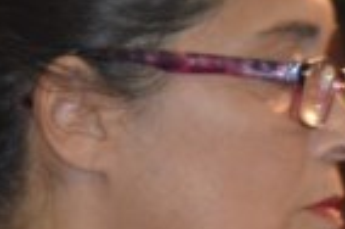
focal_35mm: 1348
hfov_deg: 1.5
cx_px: 457
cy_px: 278
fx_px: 12889
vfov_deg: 1.0
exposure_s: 1/60
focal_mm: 200
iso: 3200
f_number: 5.6
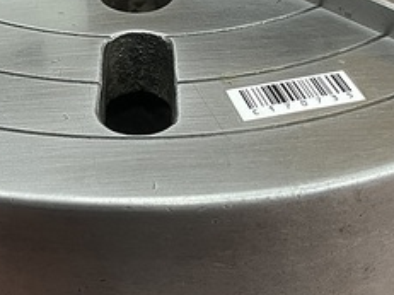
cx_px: 138
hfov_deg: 26.9
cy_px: 73
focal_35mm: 72
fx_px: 819
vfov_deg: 20.3
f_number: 1.6
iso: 250
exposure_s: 1/50
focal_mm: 5.1
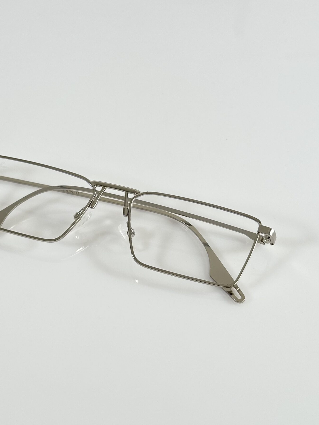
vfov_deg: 28.2
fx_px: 848
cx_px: 113
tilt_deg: -52.0
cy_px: 227
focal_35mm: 69
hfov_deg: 21.3
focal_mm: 6.86
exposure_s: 1/121
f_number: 1.78
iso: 50
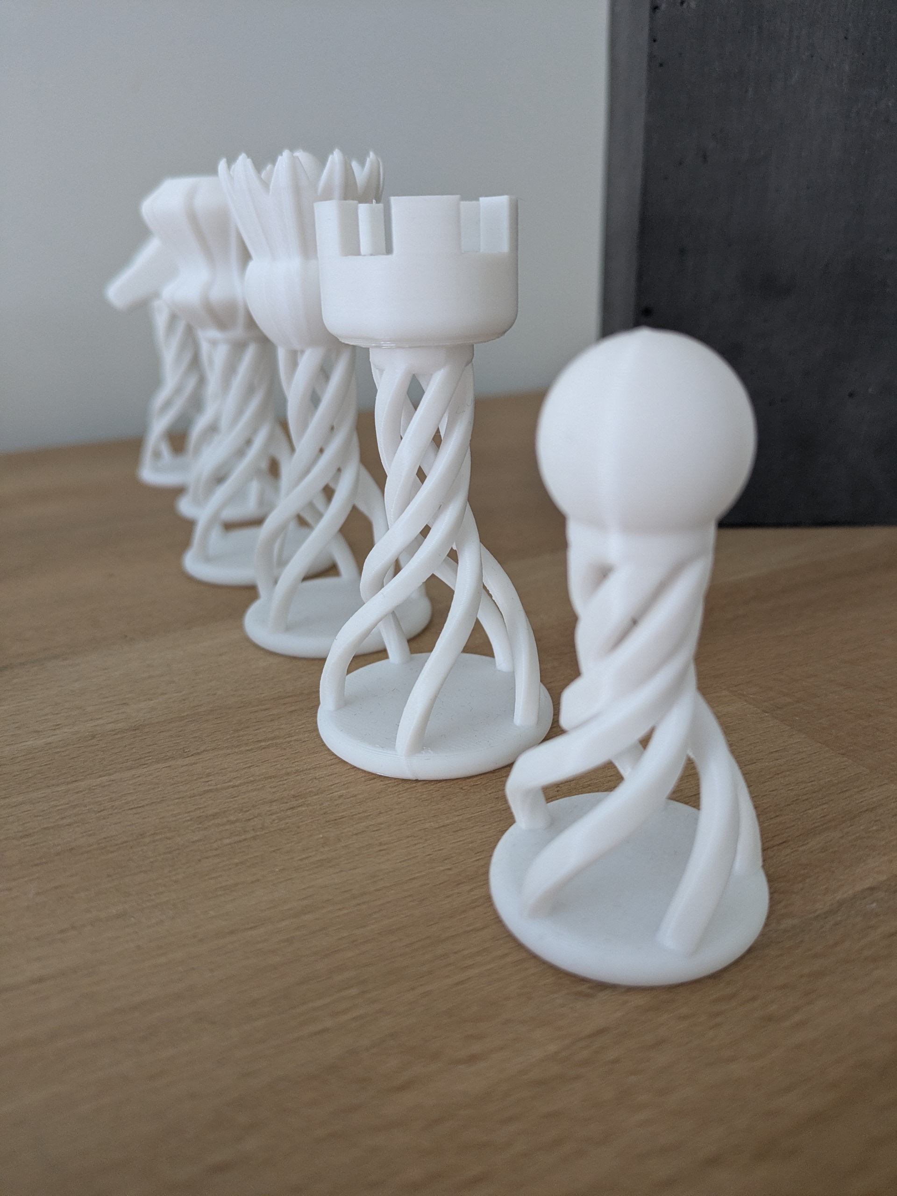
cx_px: 448
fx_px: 864
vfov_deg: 69.4
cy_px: 598
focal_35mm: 25
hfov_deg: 54.9
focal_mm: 5.43
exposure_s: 1/25
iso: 177
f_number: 1.89
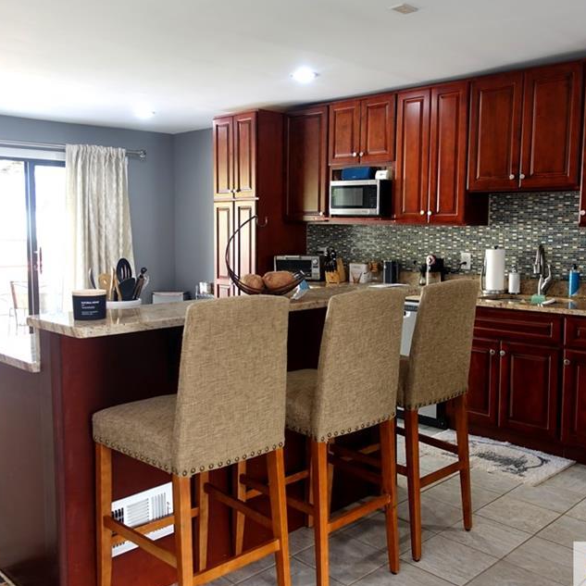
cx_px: 288
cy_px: 284
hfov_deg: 49.7
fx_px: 632
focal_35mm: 33
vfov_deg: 49.7
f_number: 2
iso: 125
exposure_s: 1/30
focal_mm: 8.8
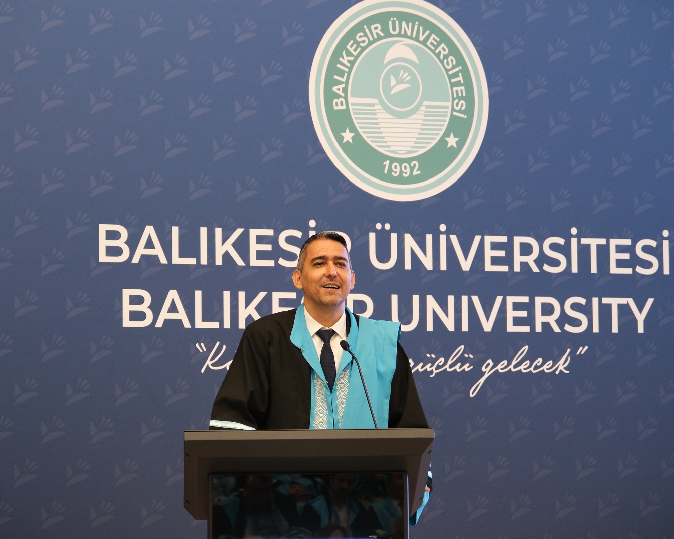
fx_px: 2573
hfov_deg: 14.9
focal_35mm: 129
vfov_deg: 12.0
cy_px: 270
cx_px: 296
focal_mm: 76.3
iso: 1250
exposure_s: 1/40
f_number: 4
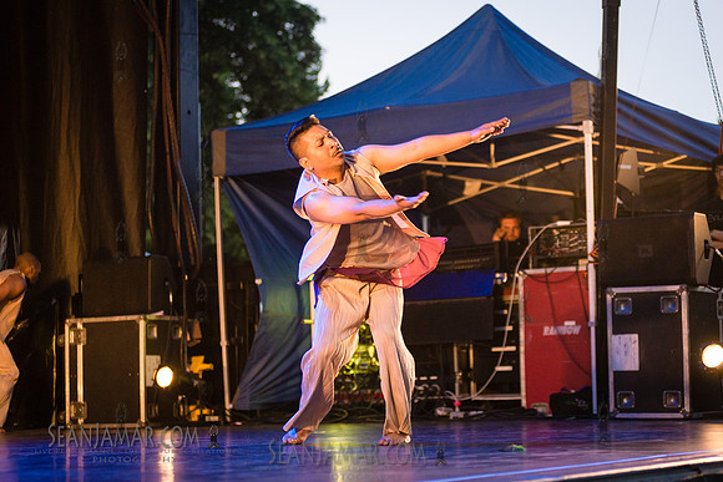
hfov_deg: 25.4
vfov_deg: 17.1
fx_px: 1607
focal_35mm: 80
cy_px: 241
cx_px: 362
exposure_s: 1/320
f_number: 2.8
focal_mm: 80
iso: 4000
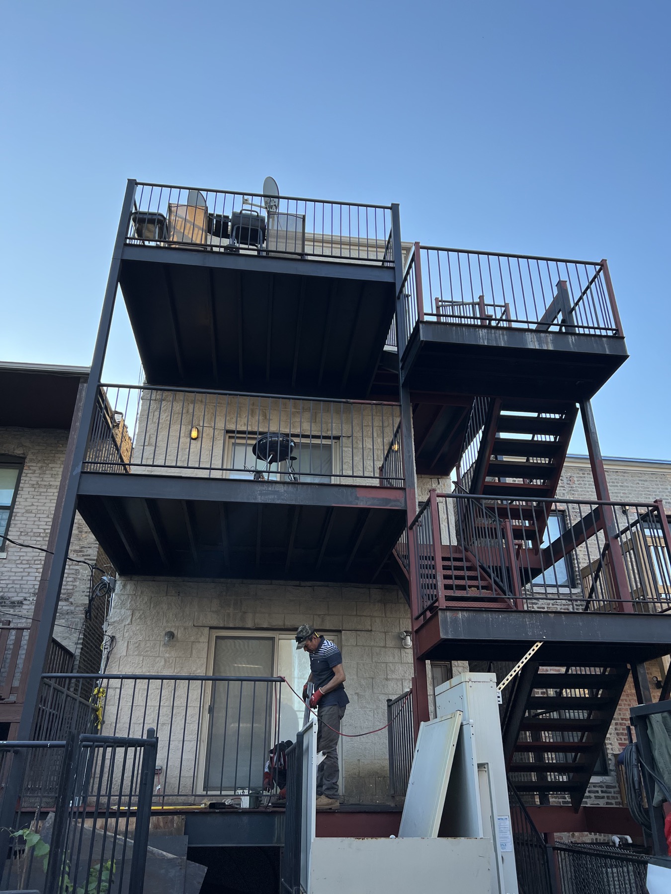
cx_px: 336
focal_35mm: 26
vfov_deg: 67.3
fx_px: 672
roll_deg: -0.8
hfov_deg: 53.1
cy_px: 447
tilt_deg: +28.3
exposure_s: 1/833
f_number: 1.5
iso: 50
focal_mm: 5.7
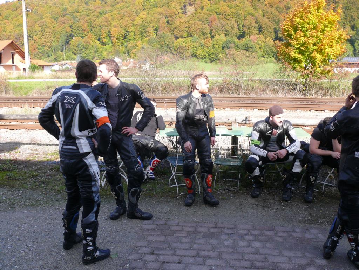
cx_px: 180
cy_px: 135
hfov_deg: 52.6
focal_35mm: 35
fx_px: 363
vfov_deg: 40.7
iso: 100
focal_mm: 7.4
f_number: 4
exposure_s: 1/250
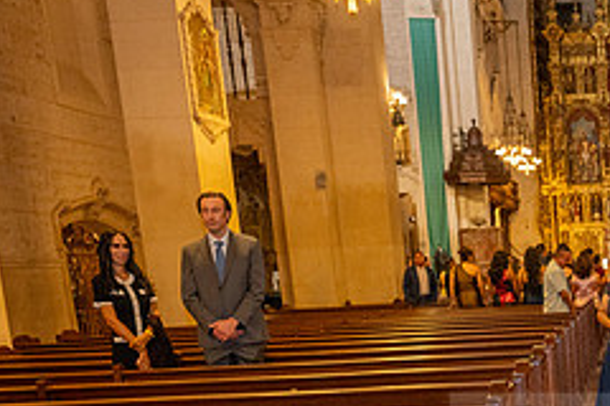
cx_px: 671
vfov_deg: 22.0
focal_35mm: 58
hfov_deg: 30.8
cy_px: 453
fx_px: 983
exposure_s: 1/200
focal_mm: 24
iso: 2000
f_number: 3.5
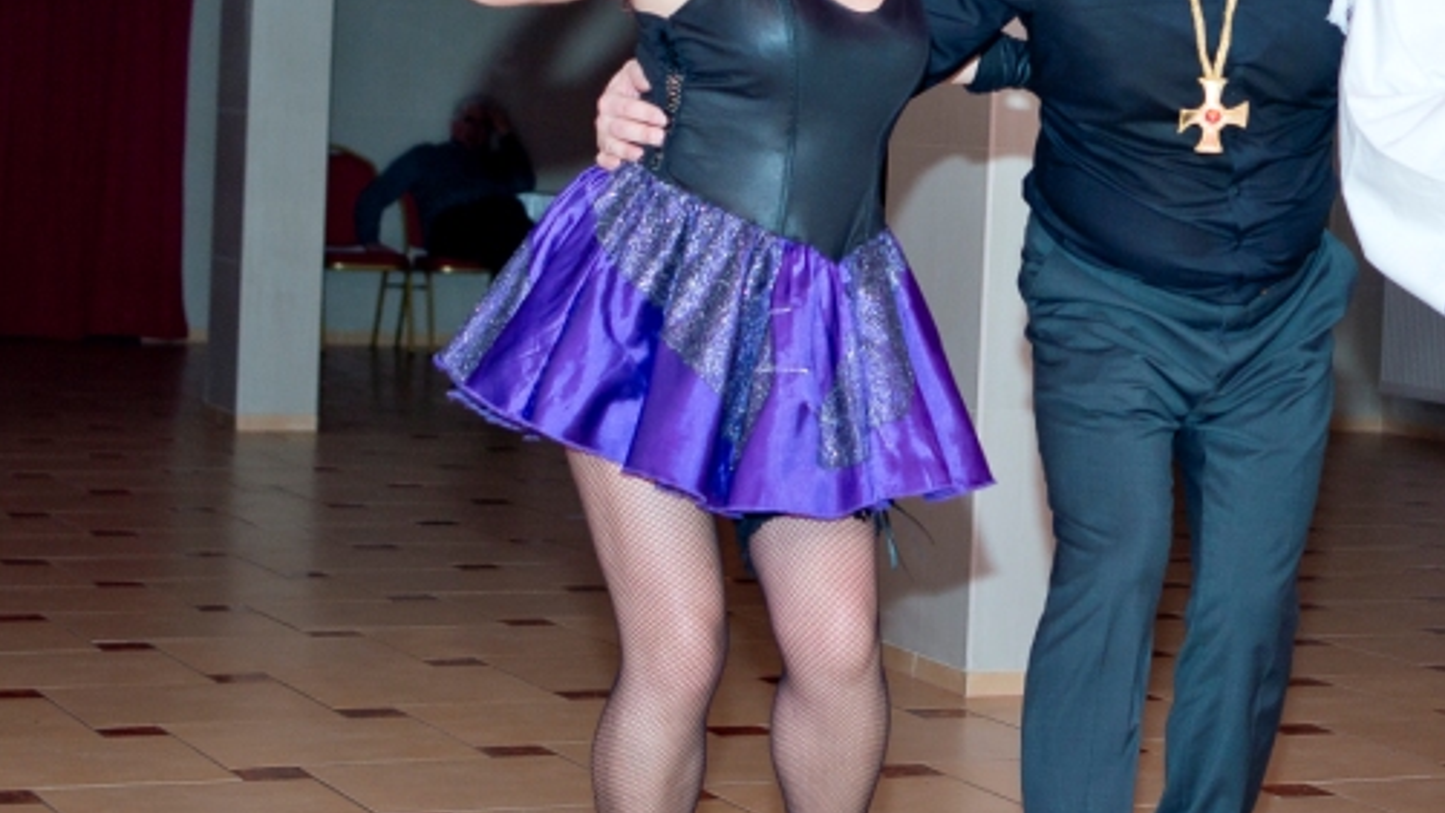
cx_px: 1162
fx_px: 2874
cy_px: 396
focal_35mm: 75
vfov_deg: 16.1
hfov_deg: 27.6
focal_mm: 35
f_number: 3.2
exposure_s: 1/320
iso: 320
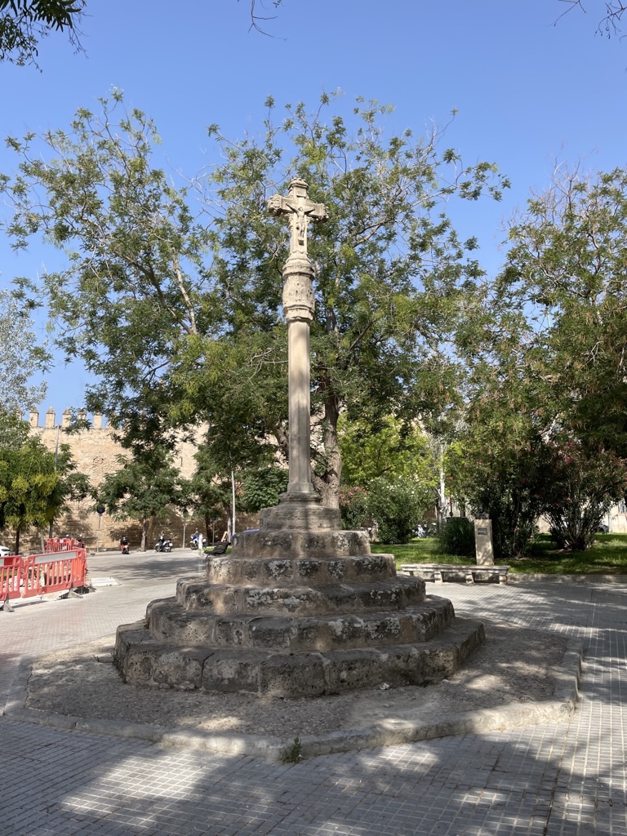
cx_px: 314
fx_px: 628
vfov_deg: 67.3
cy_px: 418
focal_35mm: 26
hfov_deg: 53.1
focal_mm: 4.2
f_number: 1.6
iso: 32
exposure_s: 1/2020
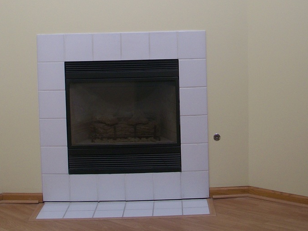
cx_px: 204
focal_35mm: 74
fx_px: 659
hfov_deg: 26.2
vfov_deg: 19.7
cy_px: 42
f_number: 3.1
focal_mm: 6.3
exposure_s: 1/60
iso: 80
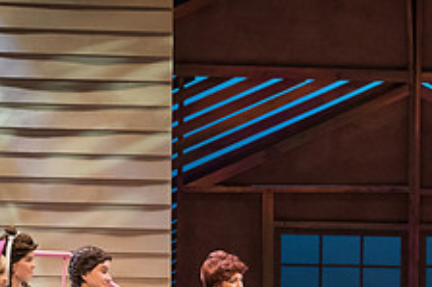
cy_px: 371
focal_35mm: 246
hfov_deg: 8.3
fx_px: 2950
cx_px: 428
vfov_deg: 5.5
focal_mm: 95
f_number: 4
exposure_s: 1/320
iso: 5000
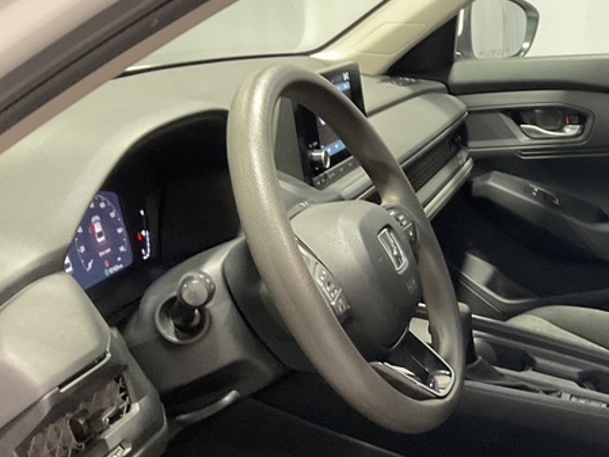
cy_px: 340
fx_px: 1091
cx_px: 650
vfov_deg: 23.4
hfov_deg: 28.6
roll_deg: -1.7
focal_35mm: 62
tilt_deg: -19.5
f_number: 1.8
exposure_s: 1/30
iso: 250
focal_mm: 3
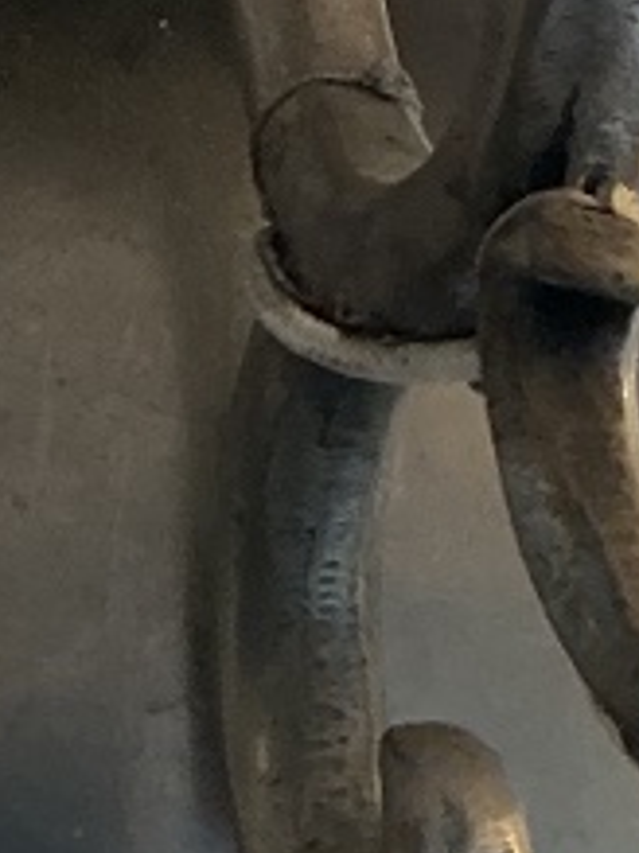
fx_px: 3917
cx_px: 82
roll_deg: -3.1
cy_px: -1246
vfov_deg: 10.5
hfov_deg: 9.3
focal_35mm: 159
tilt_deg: +4.7
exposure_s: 1/50
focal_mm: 3
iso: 64
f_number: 1.8
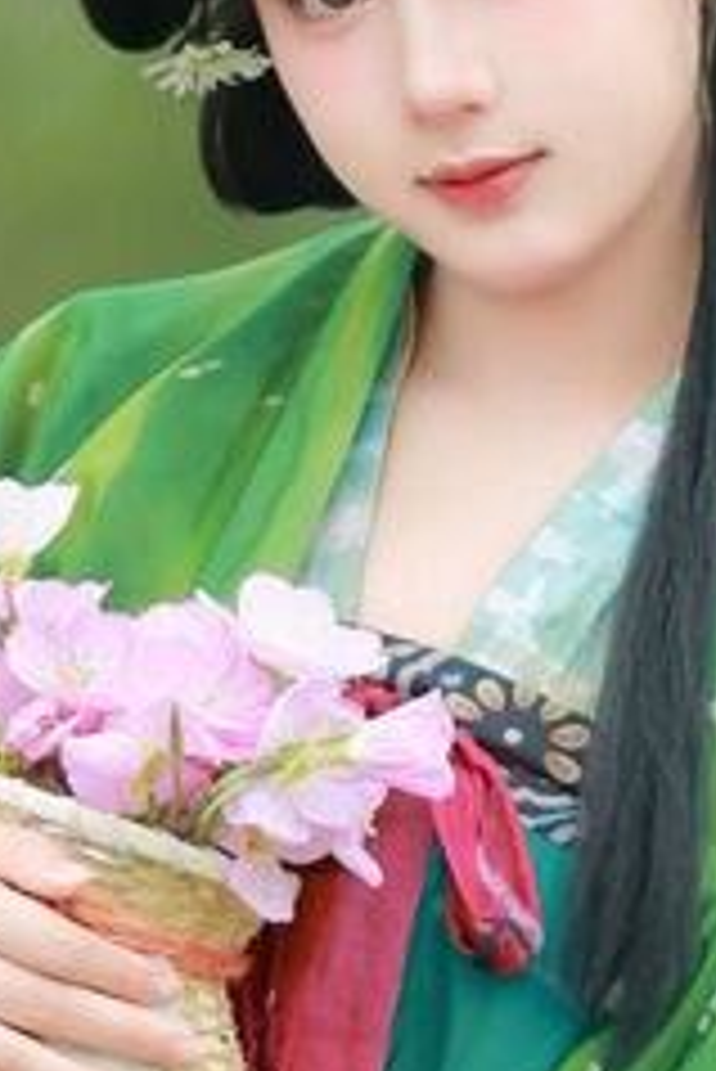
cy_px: 684
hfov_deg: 1.4
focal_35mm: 1013
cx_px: 1157
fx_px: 30175
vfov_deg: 2.0
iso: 500
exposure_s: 1/2500
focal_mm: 135
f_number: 2
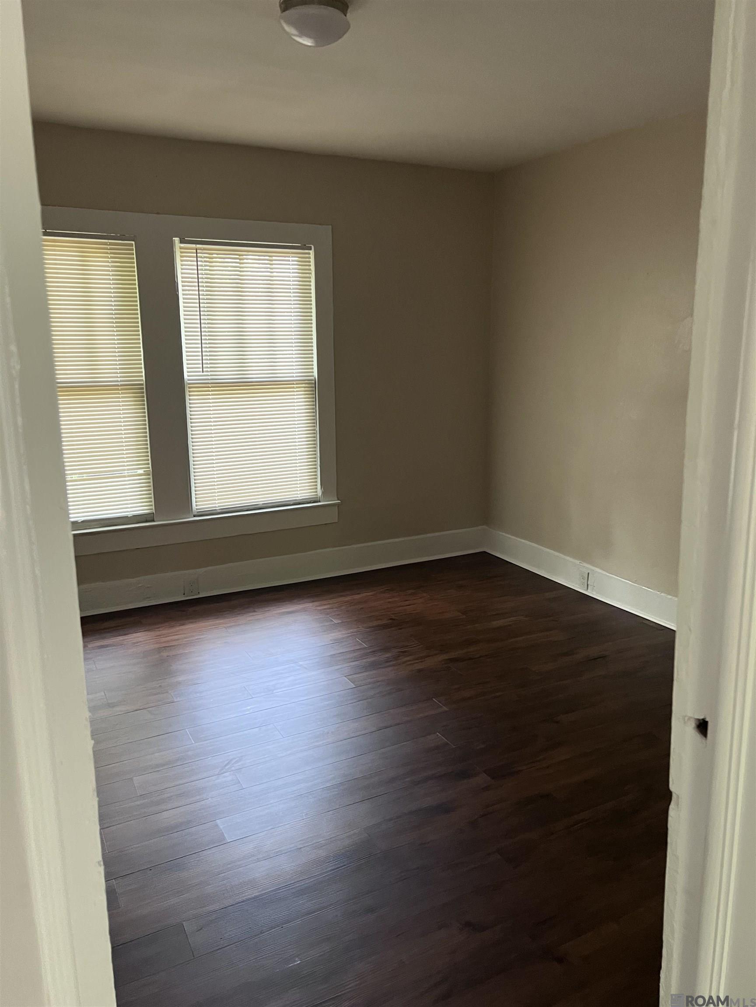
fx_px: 757
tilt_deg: -12.4
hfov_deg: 53.1
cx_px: 378
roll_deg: +1.2
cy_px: 504
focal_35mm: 26
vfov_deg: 67.3
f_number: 1.5
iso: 320
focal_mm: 5.7
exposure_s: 1/60
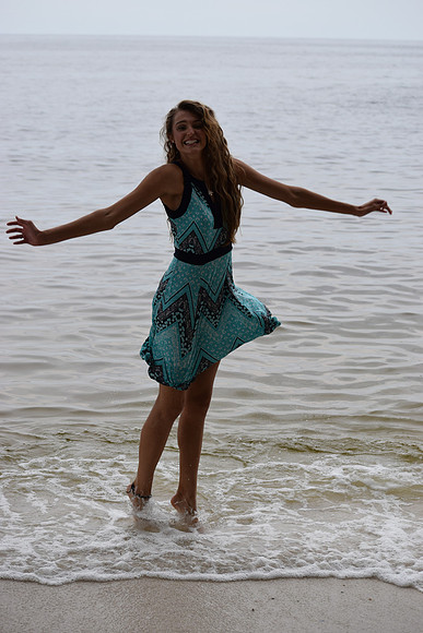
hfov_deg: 16.6
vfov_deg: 24.6
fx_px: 1453
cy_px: 316
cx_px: 212
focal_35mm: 82
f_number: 5
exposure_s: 1/1250
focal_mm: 55
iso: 400
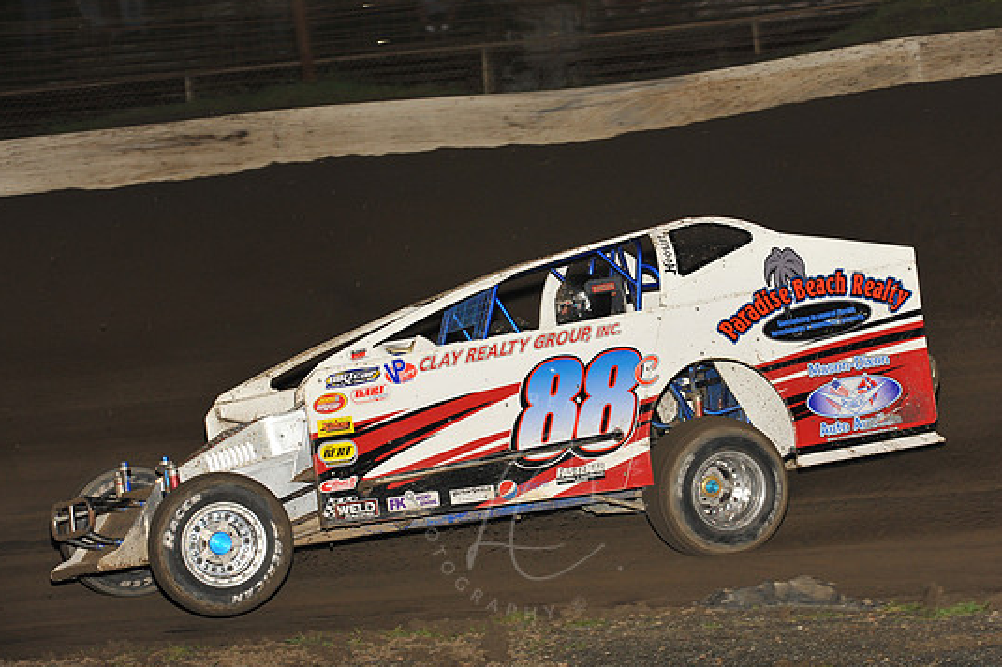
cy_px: 334
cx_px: 534
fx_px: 3616
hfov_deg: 15.8
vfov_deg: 10.5
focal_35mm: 130
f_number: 7.1
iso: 1000
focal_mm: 120
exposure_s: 1/320
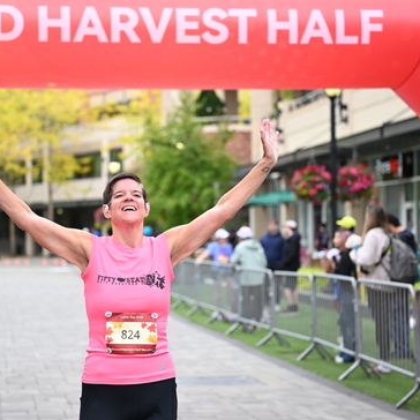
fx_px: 1235
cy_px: 211
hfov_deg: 19.3
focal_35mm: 90
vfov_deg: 19.3
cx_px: 164
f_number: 2.8
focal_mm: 70
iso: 640
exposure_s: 1/2000
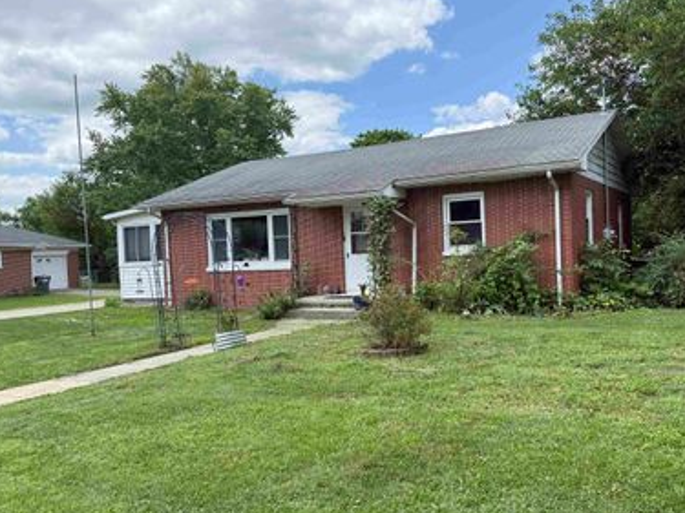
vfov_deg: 44.1
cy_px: 267
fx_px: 633
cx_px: 387
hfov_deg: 56.6
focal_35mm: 32
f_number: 1.78
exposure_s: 1/1812
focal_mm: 6.76
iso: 100
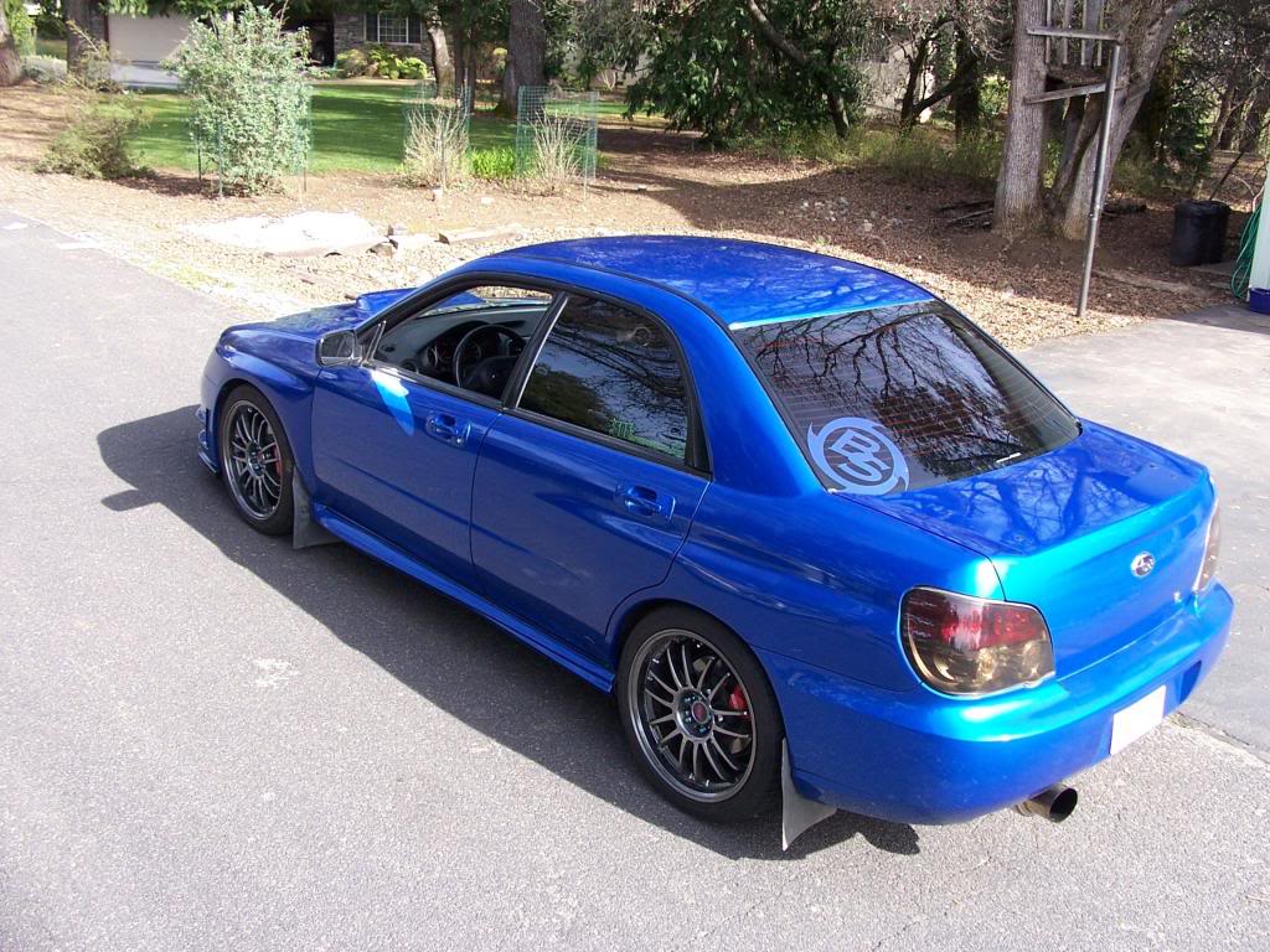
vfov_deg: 40.7
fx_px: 1284
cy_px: 476
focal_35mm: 35
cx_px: 635
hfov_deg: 52.6
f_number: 2.8
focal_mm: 6
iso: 80
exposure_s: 1/250
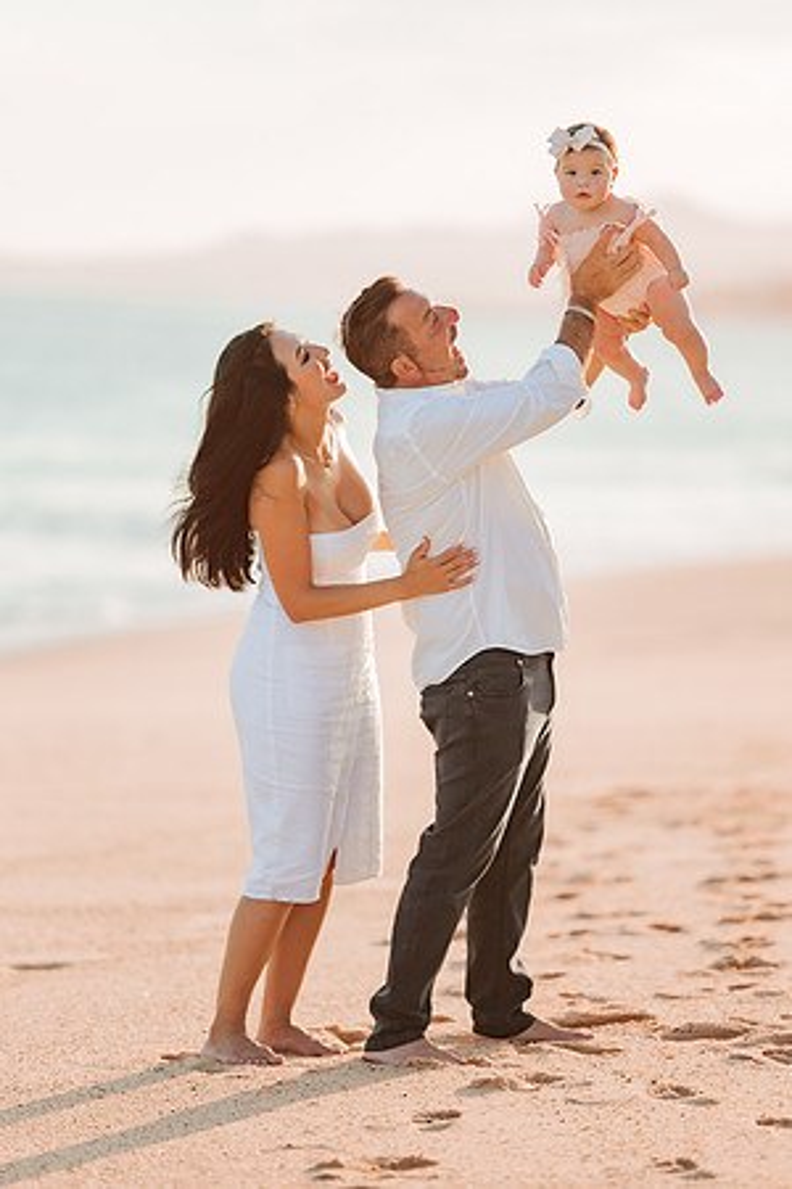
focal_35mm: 135
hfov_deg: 10.2
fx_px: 4455
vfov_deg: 15.2
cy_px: 594
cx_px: 396
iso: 100
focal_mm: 135
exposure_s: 1/3200
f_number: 1.8
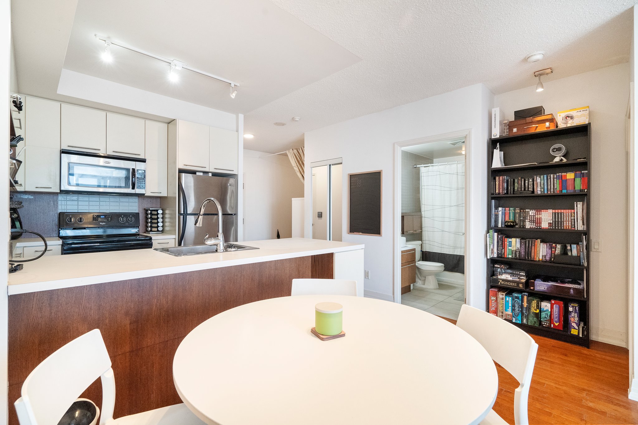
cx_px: 319
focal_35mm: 16
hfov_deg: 96.7
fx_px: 284
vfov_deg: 73.7
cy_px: 212
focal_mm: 16
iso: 10000
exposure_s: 1/30
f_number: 8
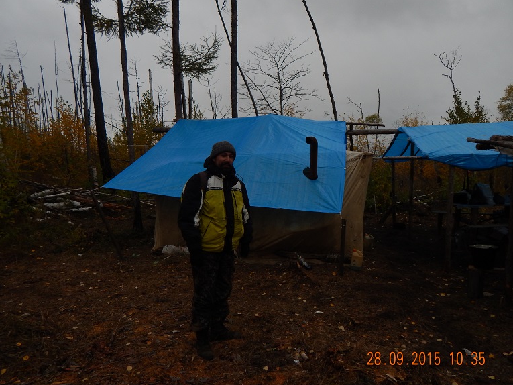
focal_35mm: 23
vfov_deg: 58.9
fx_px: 341
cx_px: 264
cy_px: 199
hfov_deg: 73.9
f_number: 6
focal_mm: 4
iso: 125
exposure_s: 1/640
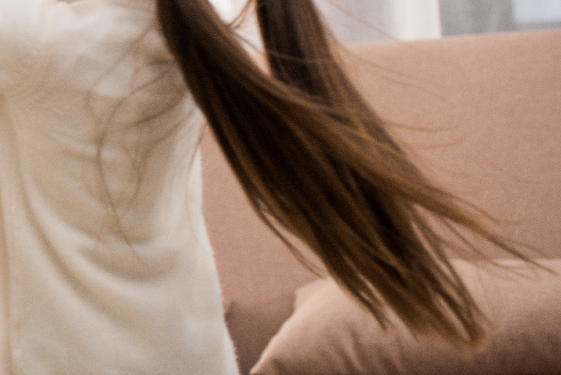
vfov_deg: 6.9
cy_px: -49
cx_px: -80
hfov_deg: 10.2
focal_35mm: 199
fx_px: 3102
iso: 320
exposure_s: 1/200
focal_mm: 80
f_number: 3.5
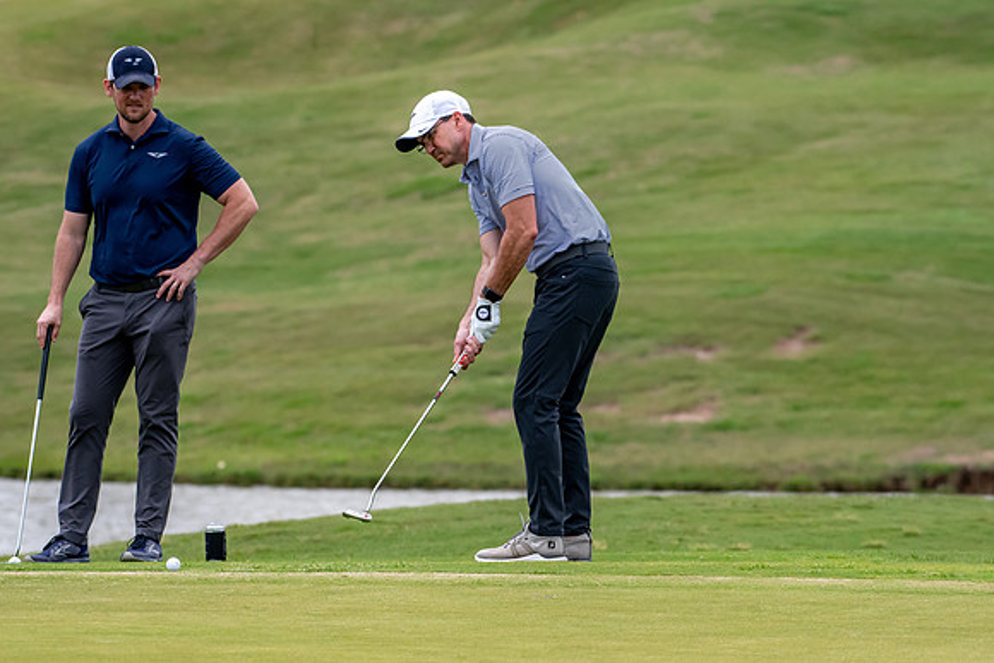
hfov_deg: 6.9
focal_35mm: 300
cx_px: 497
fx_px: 8285
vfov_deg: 4.6
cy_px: 332
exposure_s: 1/2000
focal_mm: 200
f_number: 5.6
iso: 1400
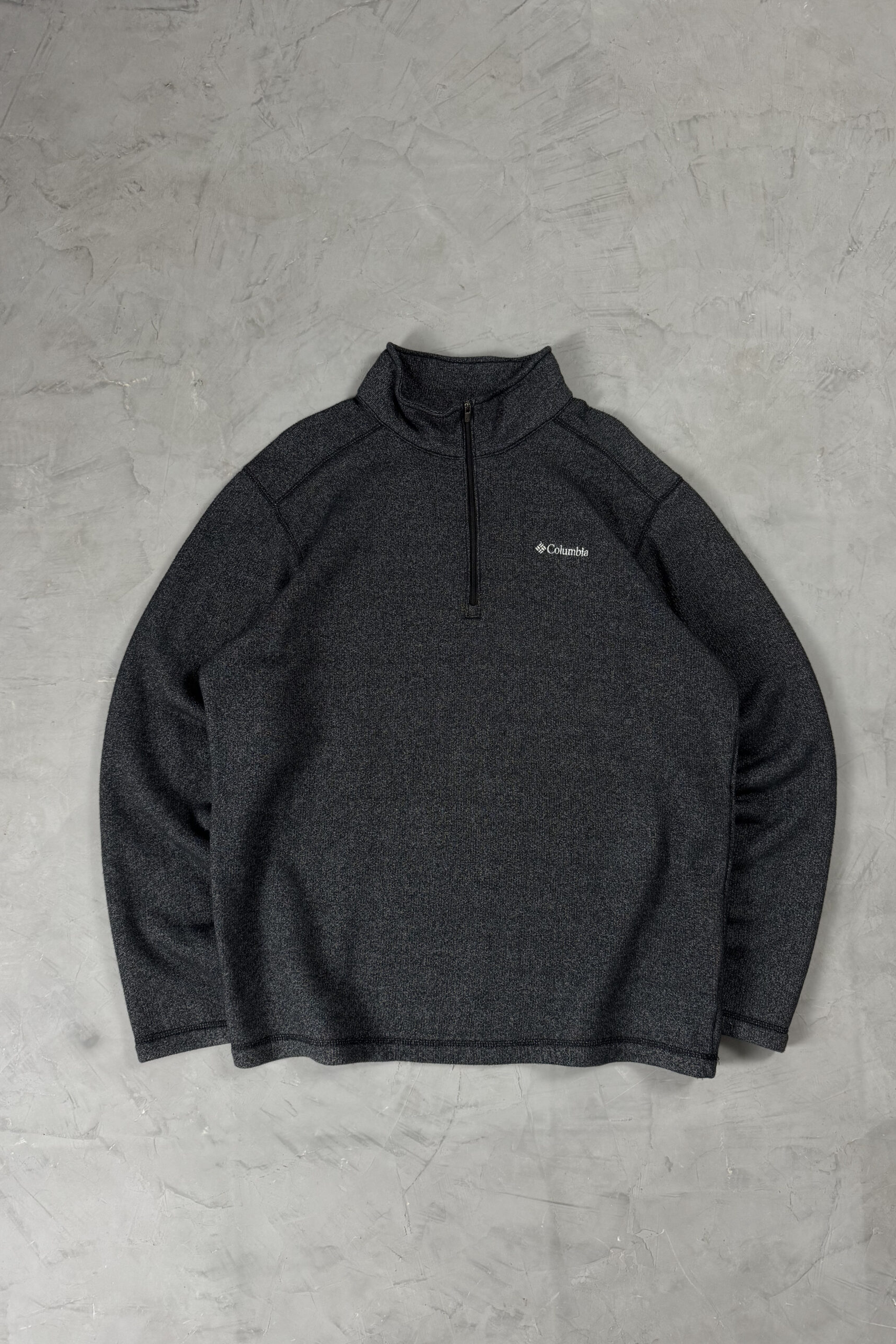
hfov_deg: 51.3
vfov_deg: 71.5
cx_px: 474
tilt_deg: -83.6
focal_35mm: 25
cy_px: 671
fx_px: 933
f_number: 1.78
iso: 160
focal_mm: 6.76
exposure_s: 1/60
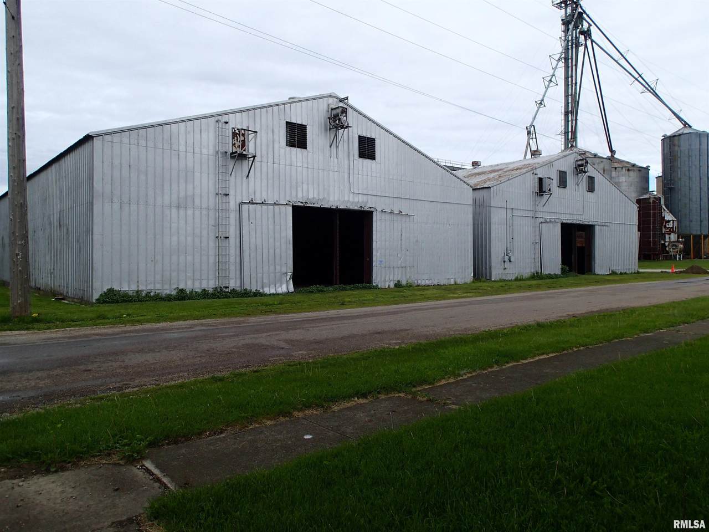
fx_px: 512
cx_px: 354
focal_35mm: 25
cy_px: 266
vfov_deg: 54.9
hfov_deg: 69.4
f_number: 8
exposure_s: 1/160
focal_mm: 4.5
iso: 100
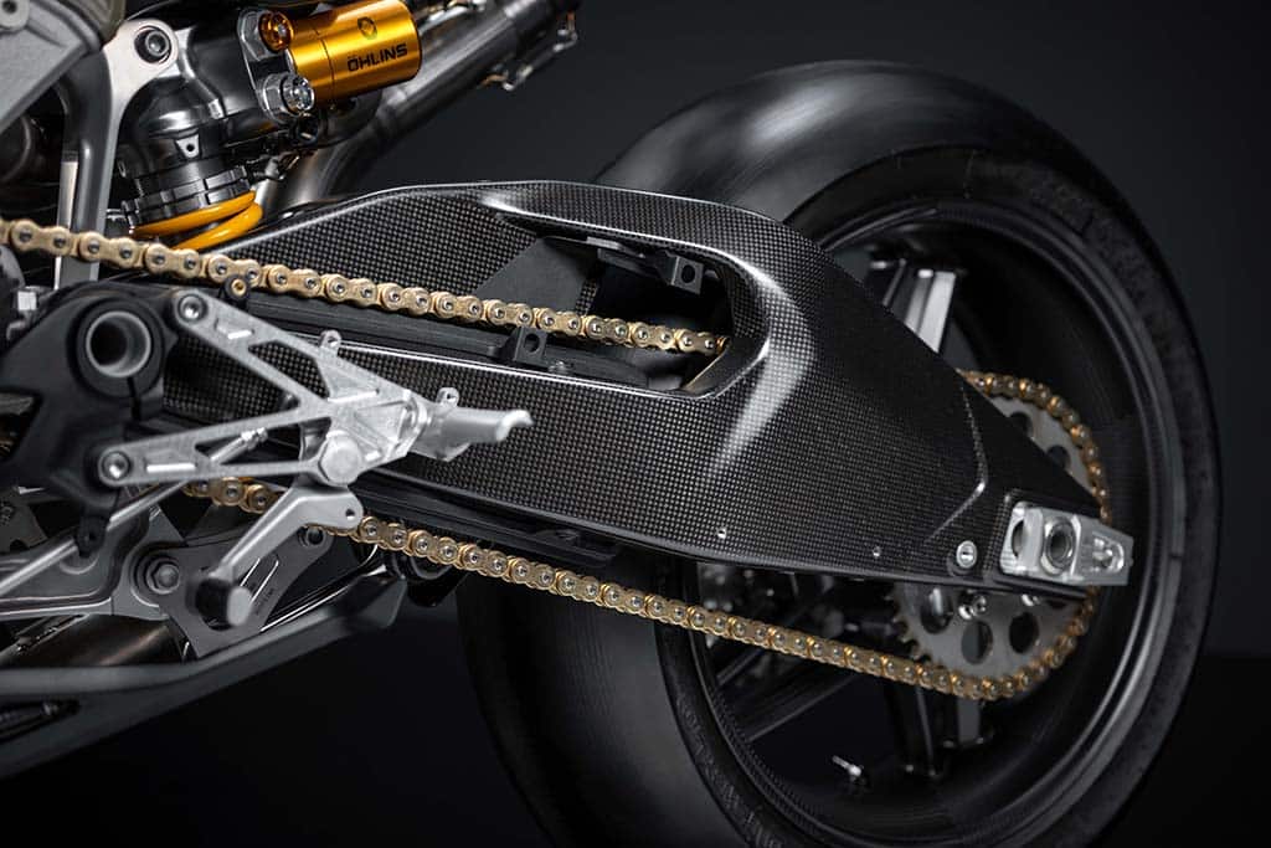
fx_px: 1765
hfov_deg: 39.6
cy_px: 424
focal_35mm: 50
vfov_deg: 27.0
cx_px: 636
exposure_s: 1/160
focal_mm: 50
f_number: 3
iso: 100
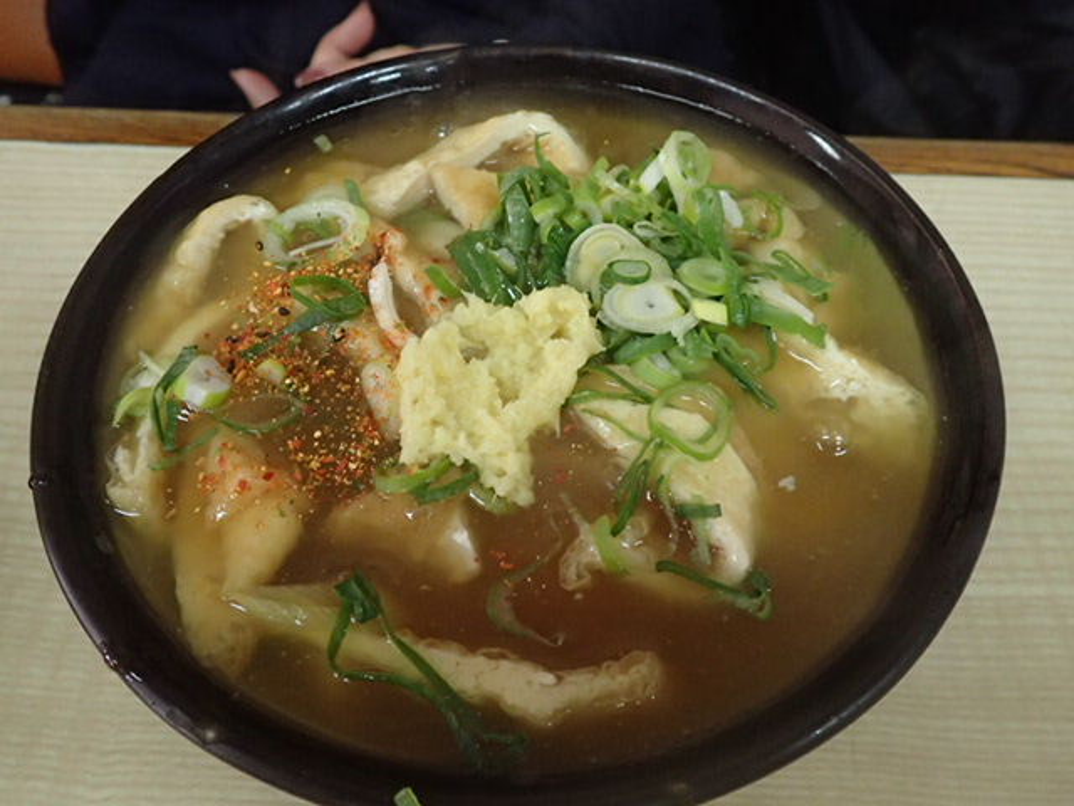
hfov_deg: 60.0
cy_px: 403
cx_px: 537
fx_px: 931
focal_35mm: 30
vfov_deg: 46.8
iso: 800
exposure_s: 1/100
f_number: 2.3
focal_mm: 5.5
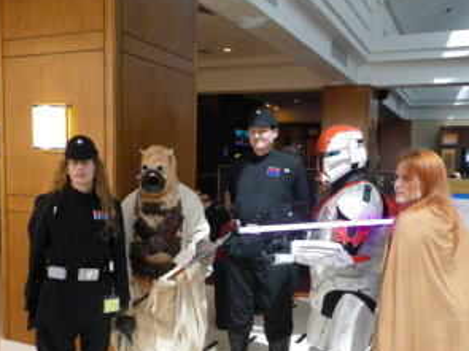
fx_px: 515
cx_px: 256
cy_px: 229
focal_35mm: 38
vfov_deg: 37.4
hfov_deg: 48.9
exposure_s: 1/60
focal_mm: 4.9
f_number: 2.6
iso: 125
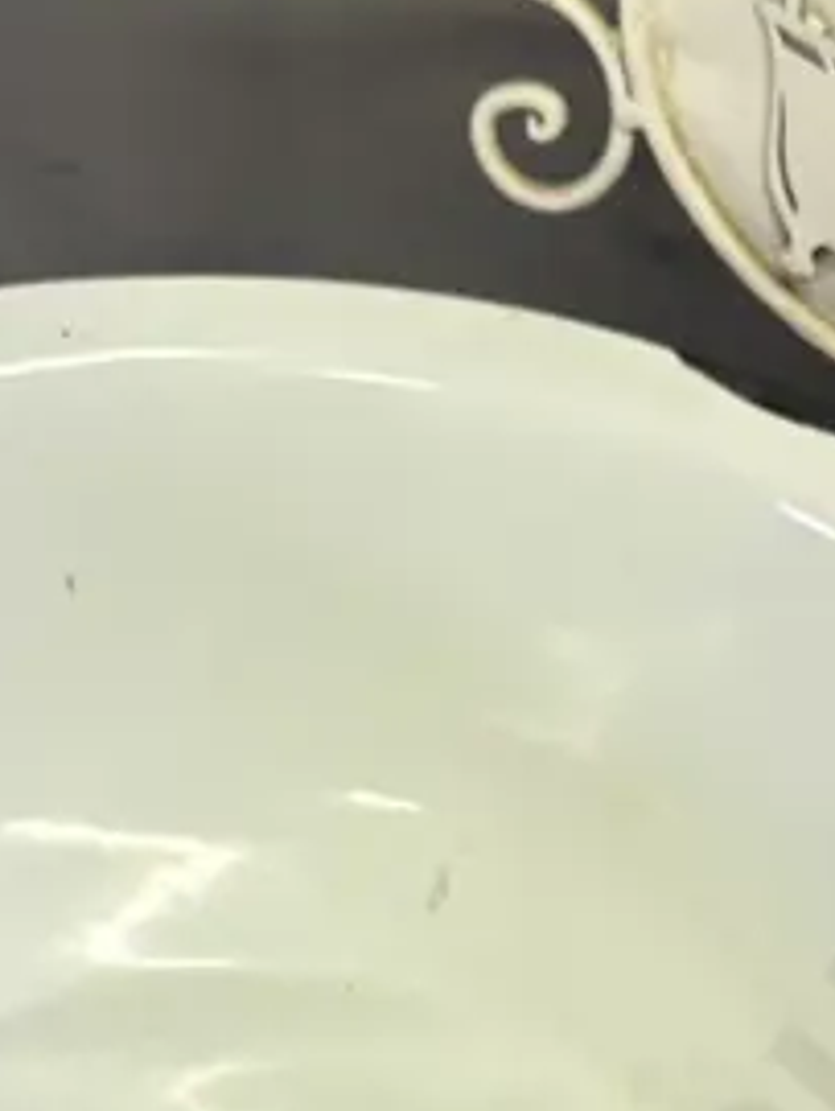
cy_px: 1341
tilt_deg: -51.0
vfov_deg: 20.1
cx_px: 638
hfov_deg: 16.2
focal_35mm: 91
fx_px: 2922
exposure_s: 1/100
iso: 125
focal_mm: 6.86
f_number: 1.78
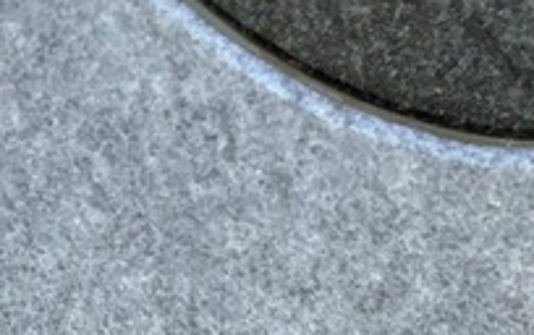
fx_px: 1573
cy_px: 712
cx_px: 558
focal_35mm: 108
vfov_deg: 10.9
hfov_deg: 18.7
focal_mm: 5.7
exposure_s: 1/621
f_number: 1.5
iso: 50
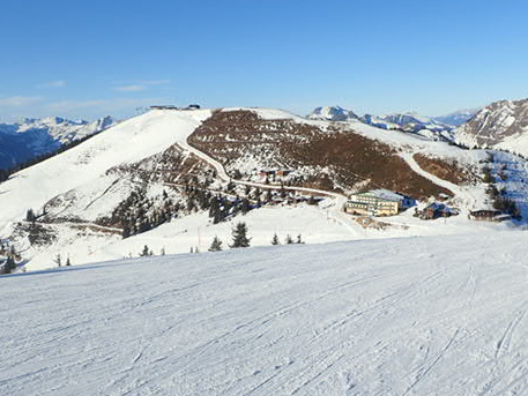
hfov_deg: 52.6
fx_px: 534
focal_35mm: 35
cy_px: 245
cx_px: 253
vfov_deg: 40.5
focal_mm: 4.5
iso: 100
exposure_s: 1/250
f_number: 8
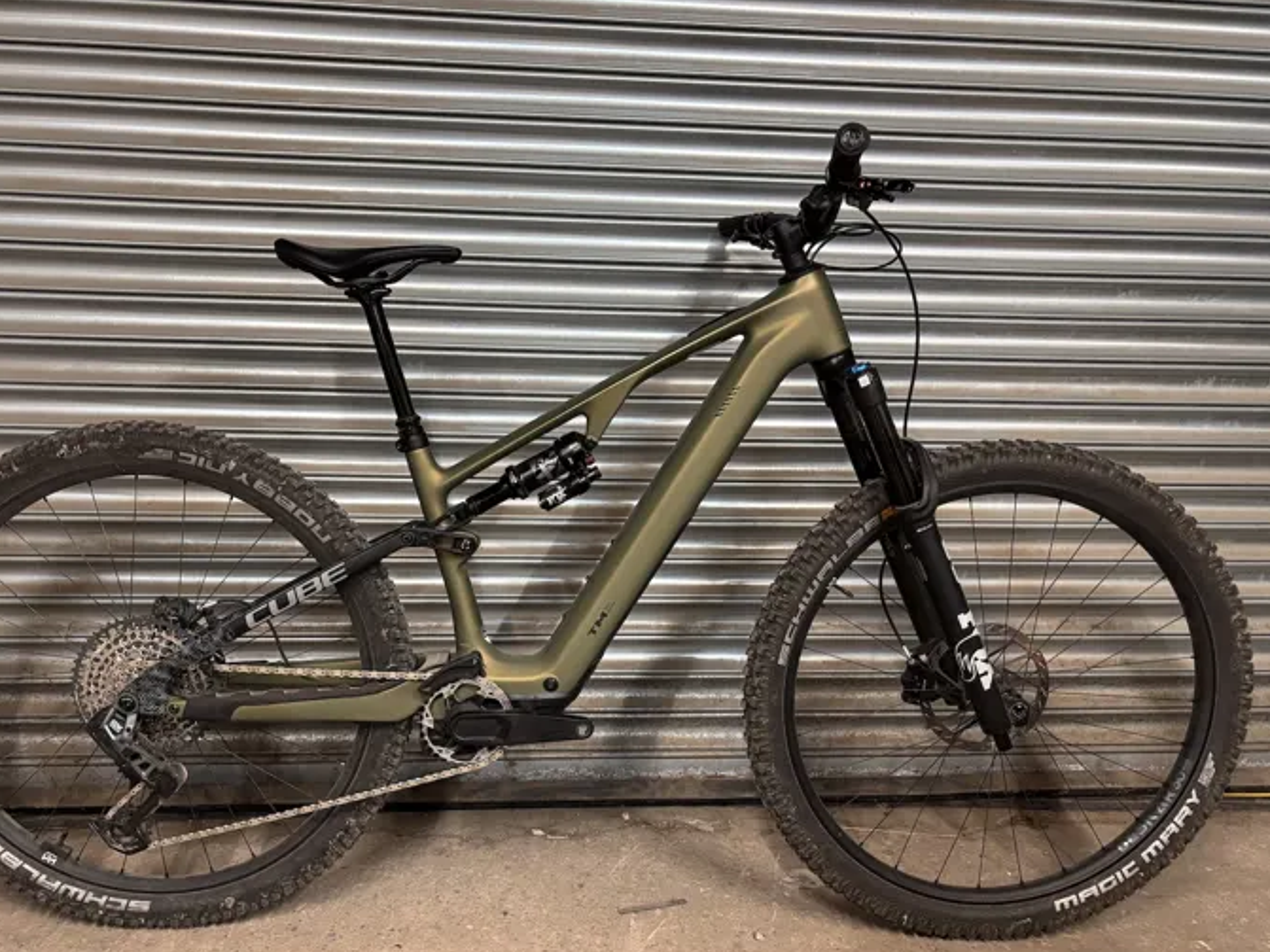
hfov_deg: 58.3
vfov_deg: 45.3
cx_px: 587
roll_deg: -1.0
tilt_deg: -12.5
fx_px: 1137
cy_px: 547
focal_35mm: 31
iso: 400
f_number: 1.6
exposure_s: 1/50
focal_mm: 5.96
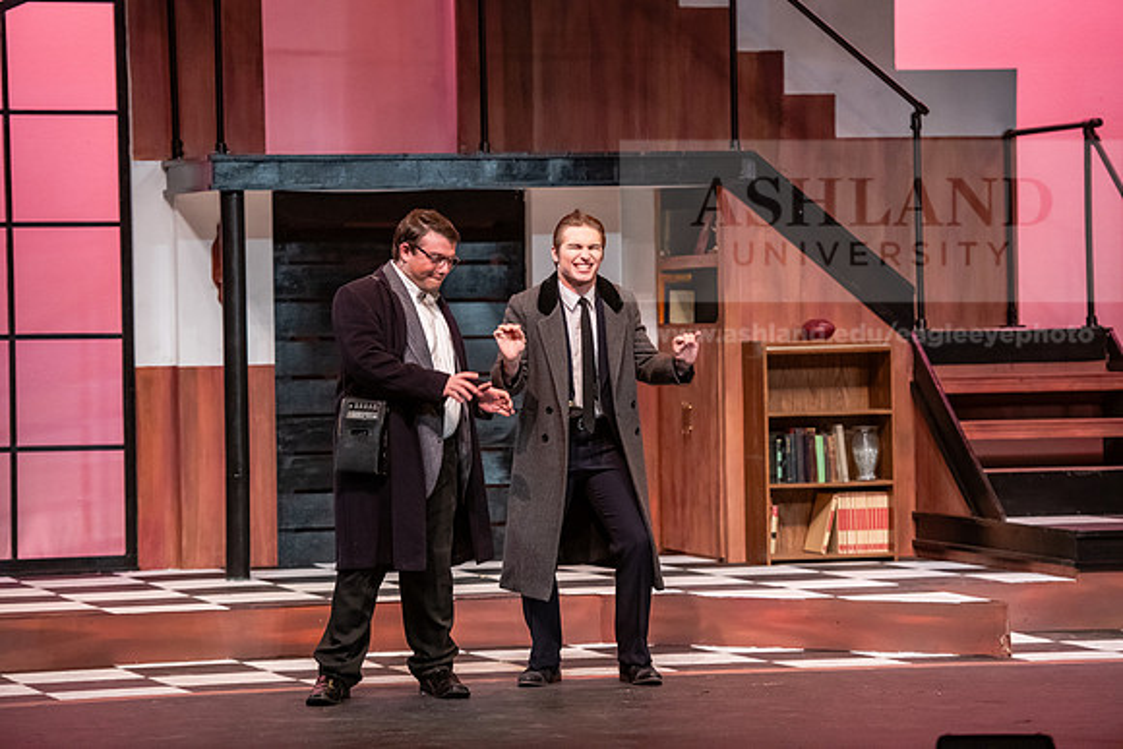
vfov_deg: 10.2
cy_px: 374
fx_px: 4212
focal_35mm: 135
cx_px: 562
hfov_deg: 15.2
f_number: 3.2
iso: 3200
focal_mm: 135
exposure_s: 1/200
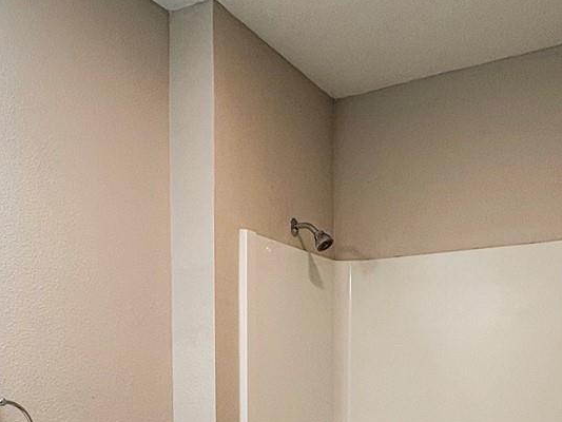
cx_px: 251
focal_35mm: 42
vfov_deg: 31.6
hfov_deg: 44.7
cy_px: 426
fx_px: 682
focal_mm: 2.22
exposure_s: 1/120
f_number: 2.2
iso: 160
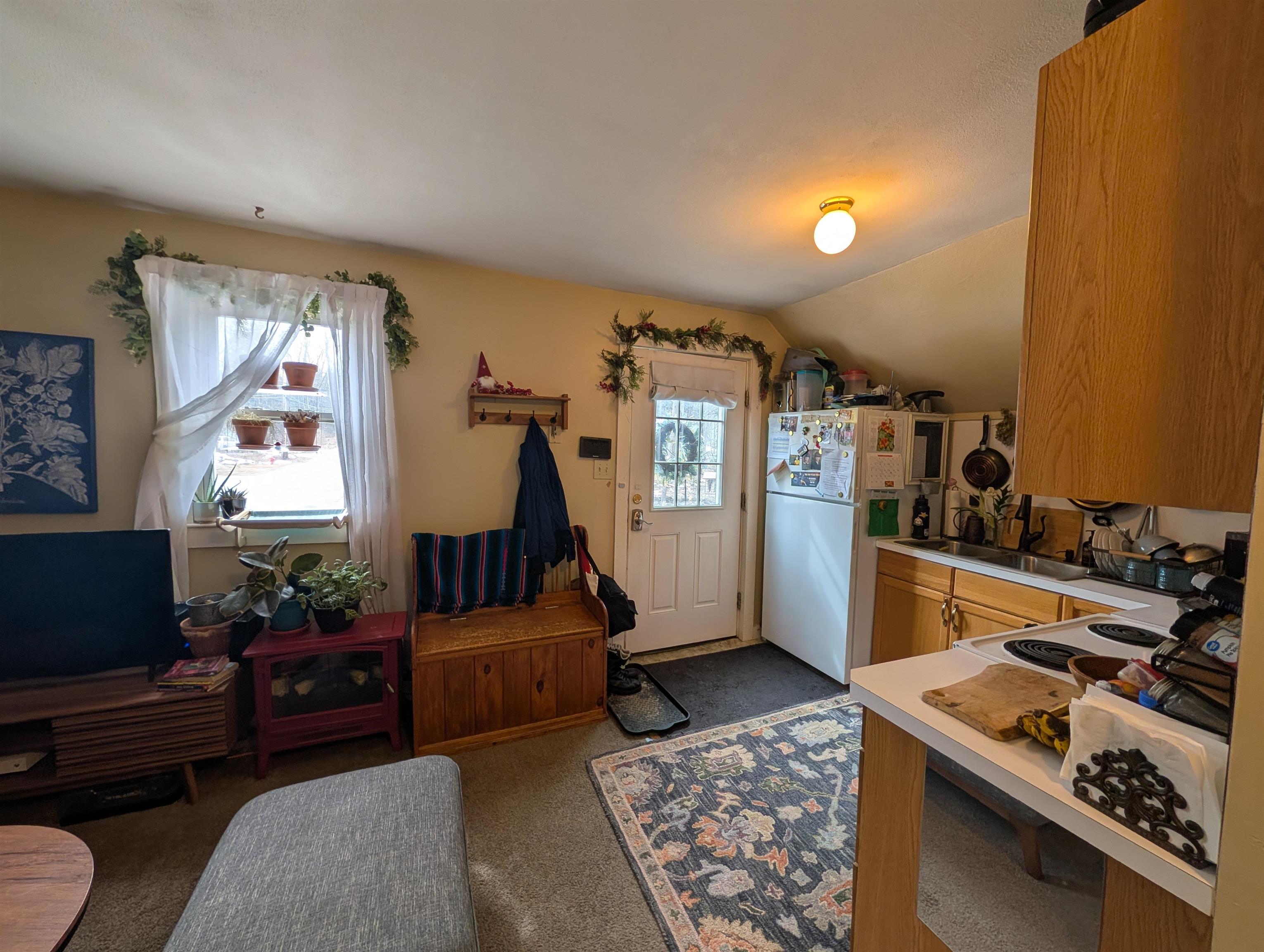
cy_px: 476
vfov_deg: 94.6
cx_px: 632
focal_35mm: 12
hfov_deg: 110.5
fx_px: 439
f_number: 1.7
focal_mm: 2.02
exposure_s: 1/129
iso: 47
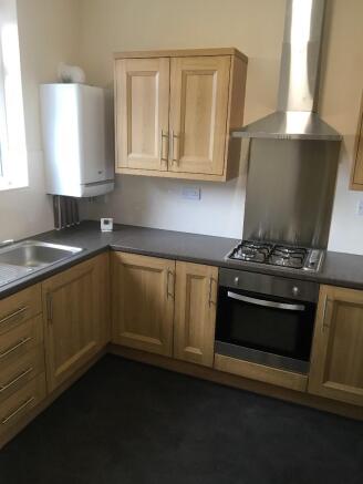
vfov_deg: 61.6
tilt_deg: -15.3
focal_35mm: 29
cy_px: 242
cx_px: 182
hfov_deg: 48.2
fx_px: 405
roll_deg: -2.1
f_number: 2.2
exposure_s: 1/33
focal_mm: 4.15
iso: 50
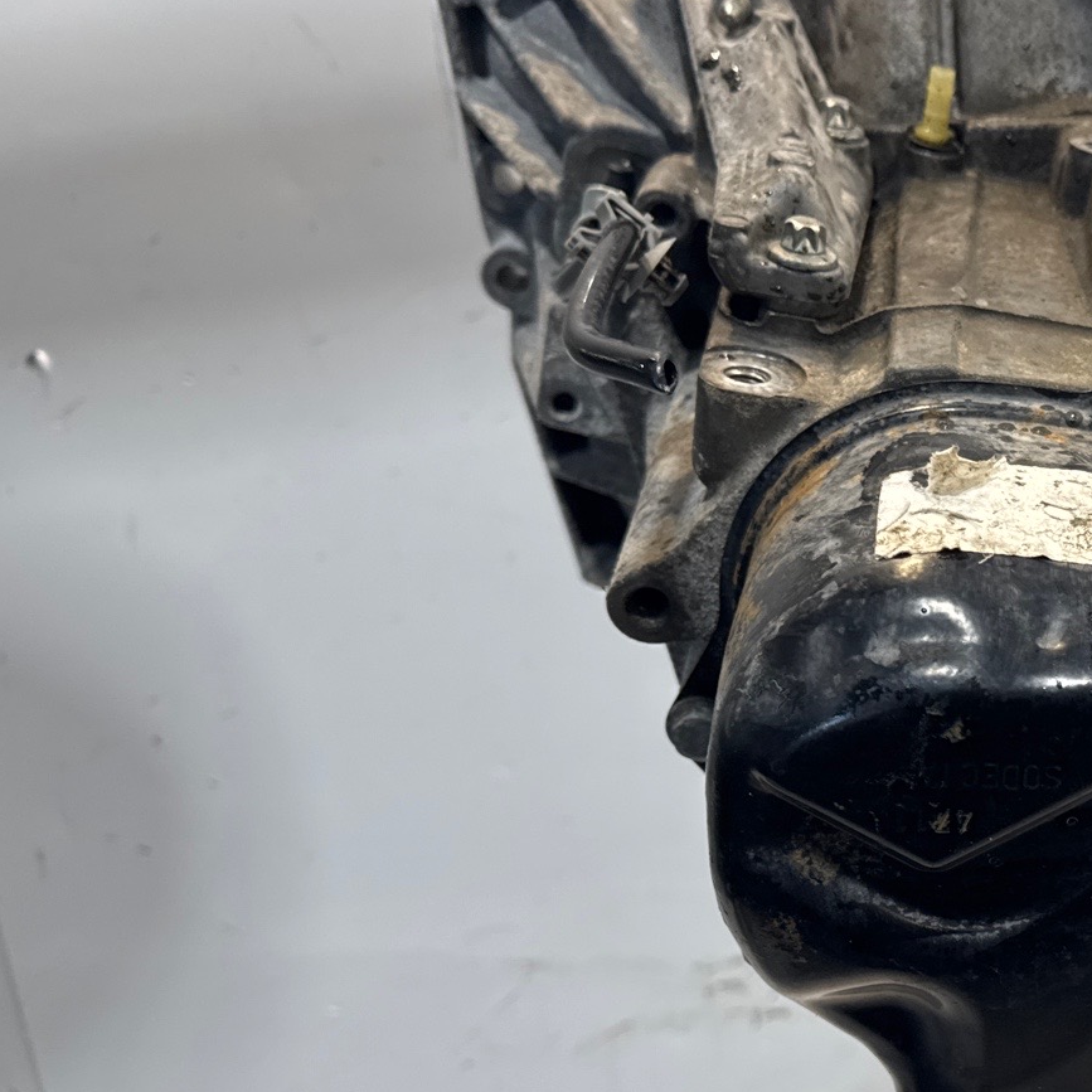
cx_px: 1125
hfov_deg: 32.7
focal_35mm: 47
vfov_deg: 36.0
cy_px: 612
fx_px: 1677
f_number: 1.78
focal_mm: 6.76
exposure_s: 1/100
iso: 80
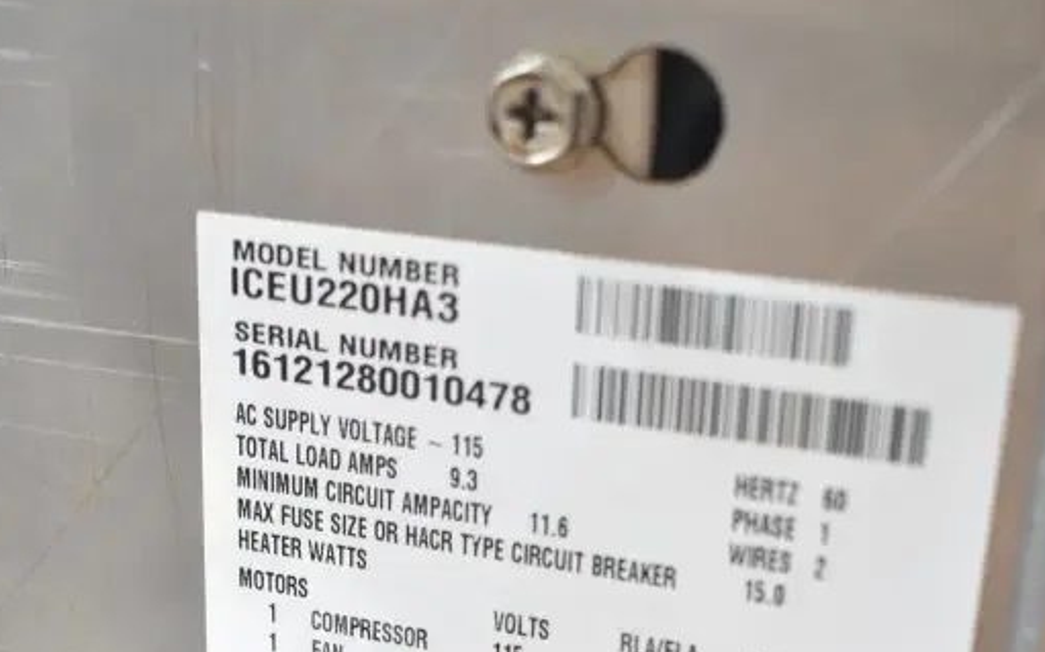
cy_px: 760
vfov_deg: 16.9
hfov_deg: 27.9
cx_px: 479
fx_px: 2104
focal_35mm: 74
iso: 1100
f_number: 4
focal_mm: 27
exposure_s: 1/40
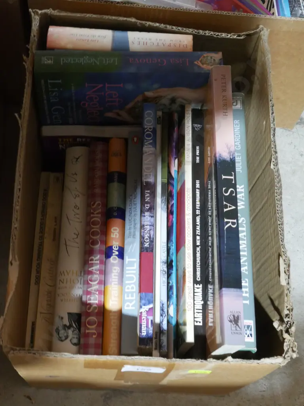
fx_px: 585
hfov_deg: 29.1
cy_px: 203
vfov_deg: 38.2
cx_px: 152
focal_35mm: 50
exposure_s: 1/13
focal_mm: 25
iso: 3200
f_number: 14
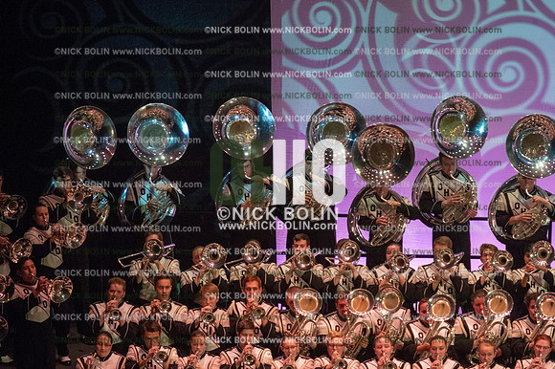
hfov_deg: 6.9
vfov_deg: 4.6
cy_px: 184
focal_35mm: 300
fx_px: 4622
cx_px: 278
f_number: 5.6
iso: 8000
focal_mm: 300
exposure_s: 1/250
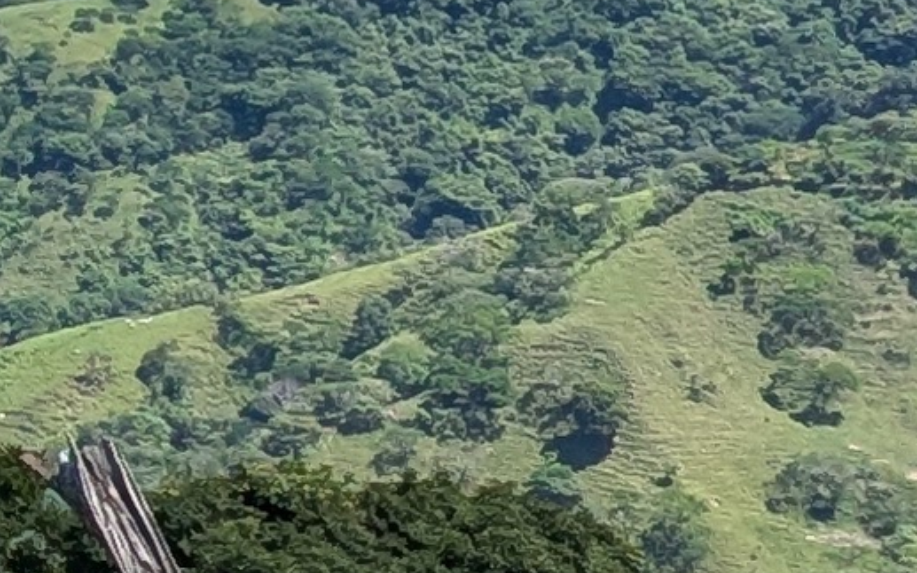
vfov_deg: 11.1
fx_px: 2724
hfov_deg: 14.7
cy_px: -511
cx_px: -1054
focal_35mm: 109
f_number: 2.2
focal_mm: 1.95
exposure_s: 1/1580
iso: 45
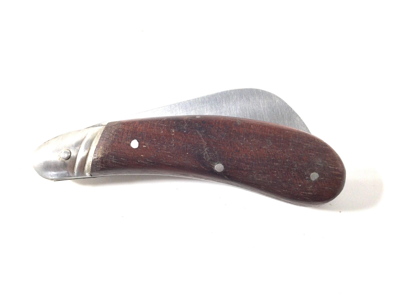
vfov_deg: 45.4
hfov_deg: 58.4
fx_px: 352
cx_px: 196
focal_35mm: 31
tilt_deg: -81.2
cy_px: 147
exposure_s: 1/50
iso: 32
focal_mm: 3.3
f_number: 2.4
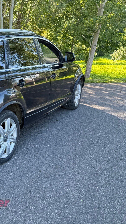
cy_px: 112
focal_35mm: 35
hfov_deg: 29.7
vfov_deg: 56.6
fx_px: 208
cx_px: -19
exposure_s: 1/225
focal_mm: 6.76
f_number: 1.78
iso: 100
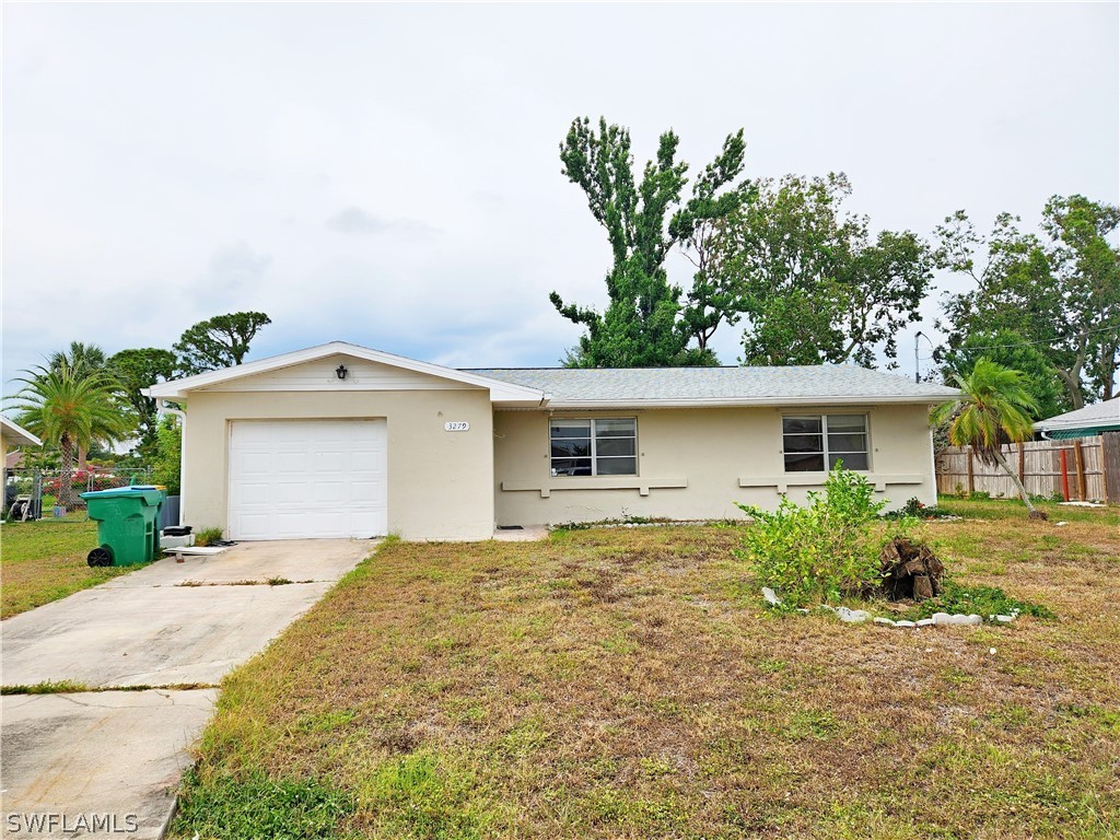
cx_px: 560
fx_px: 744
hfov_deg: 73.9
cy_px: 420
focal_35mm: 23
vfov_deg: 58.9
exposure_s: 1/2000
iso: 20
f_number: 1.8
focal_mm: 5.4
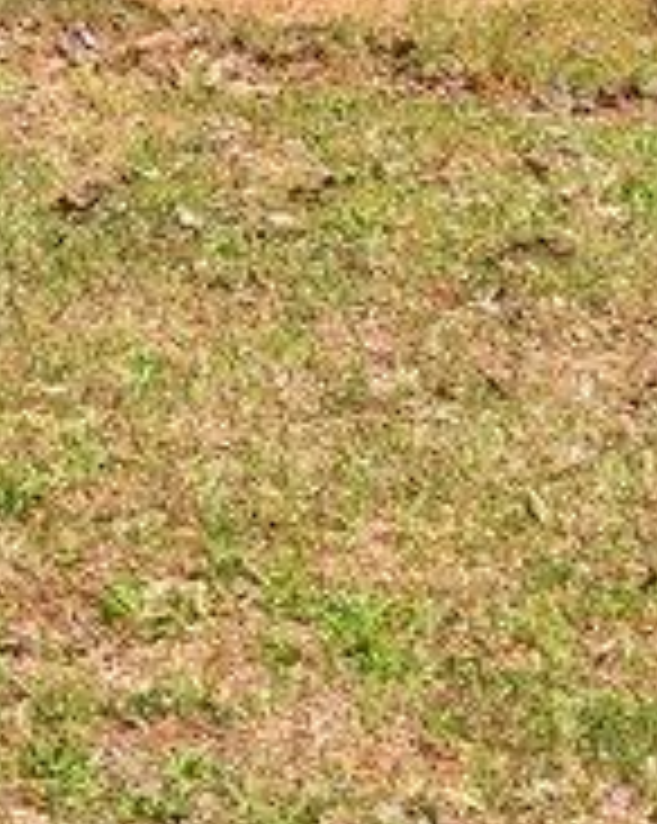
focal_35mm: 168
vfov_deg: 10.8
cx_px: -1107
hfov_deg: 8.2
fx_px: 4090
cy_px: -630
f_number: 8
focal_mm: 16
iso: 320
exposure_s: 1/200
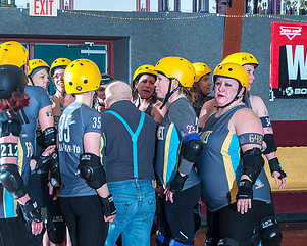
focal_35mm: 94
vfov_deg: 16.3
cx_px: 116
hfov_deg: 20.3
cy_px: 190
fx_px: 854
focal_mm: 52
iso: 800
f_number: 6.3
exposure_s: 1/160
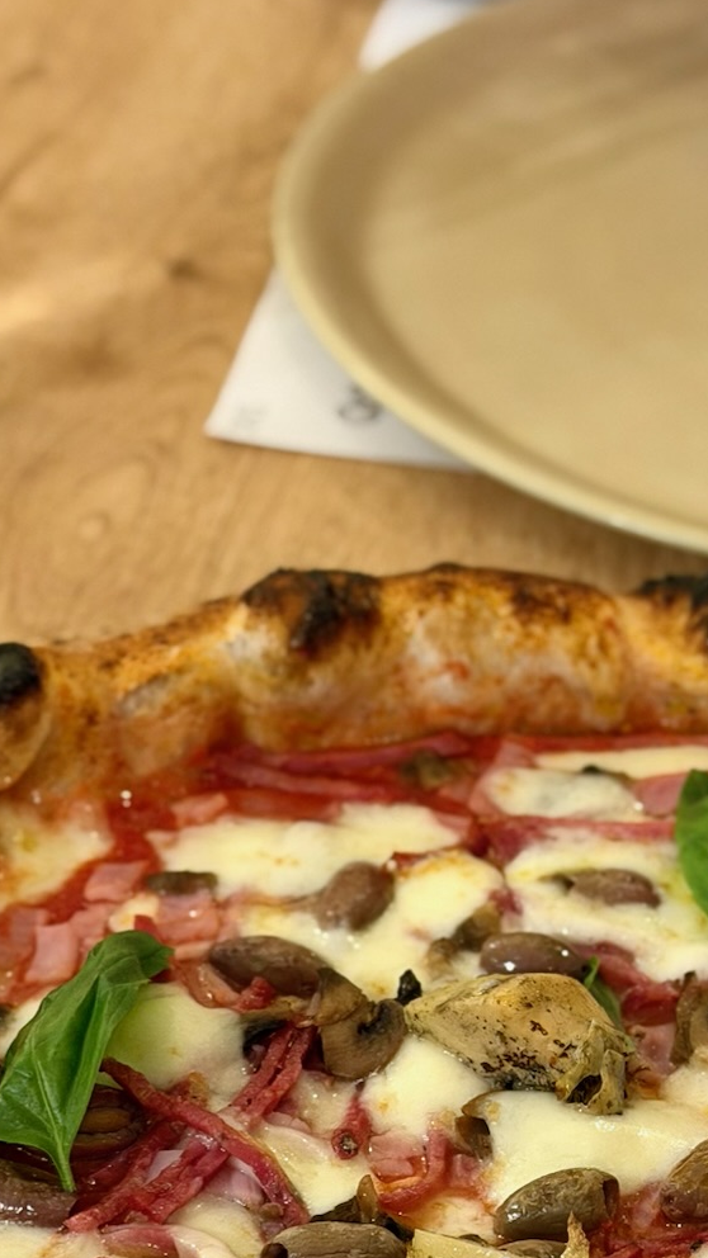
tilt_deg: -38.1
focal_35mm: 108
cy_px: 1001
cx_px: 575
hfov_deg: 11.2
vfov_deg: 19.6
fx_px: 3604
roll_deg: -2.2
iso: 250
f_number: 1.78
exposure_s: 1/50
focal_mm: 6.76
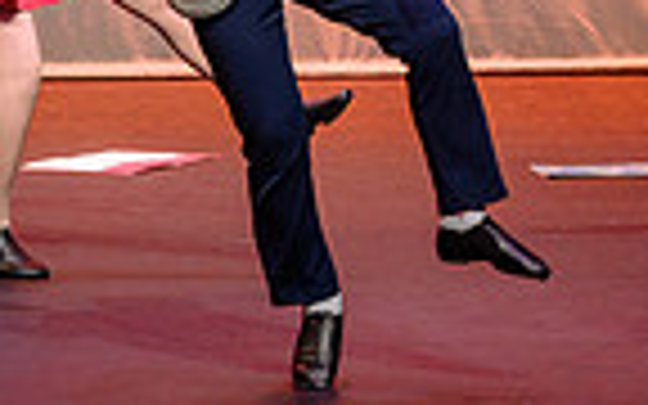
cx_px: 232
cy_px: -259
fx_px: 9077
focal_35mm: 514
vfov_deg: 2.5
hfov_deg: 4.1
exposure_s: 1/640
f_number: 2.8
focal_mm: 110
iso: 1250
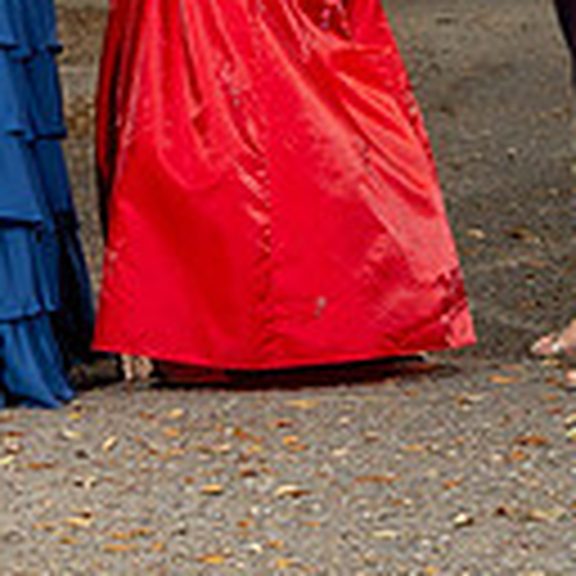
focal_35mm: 200
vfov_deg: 8.6
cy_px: -133
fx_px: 3765
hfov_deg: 8.7
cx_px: 544
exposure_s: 1/200
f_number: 3.2
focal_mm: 35
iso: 250
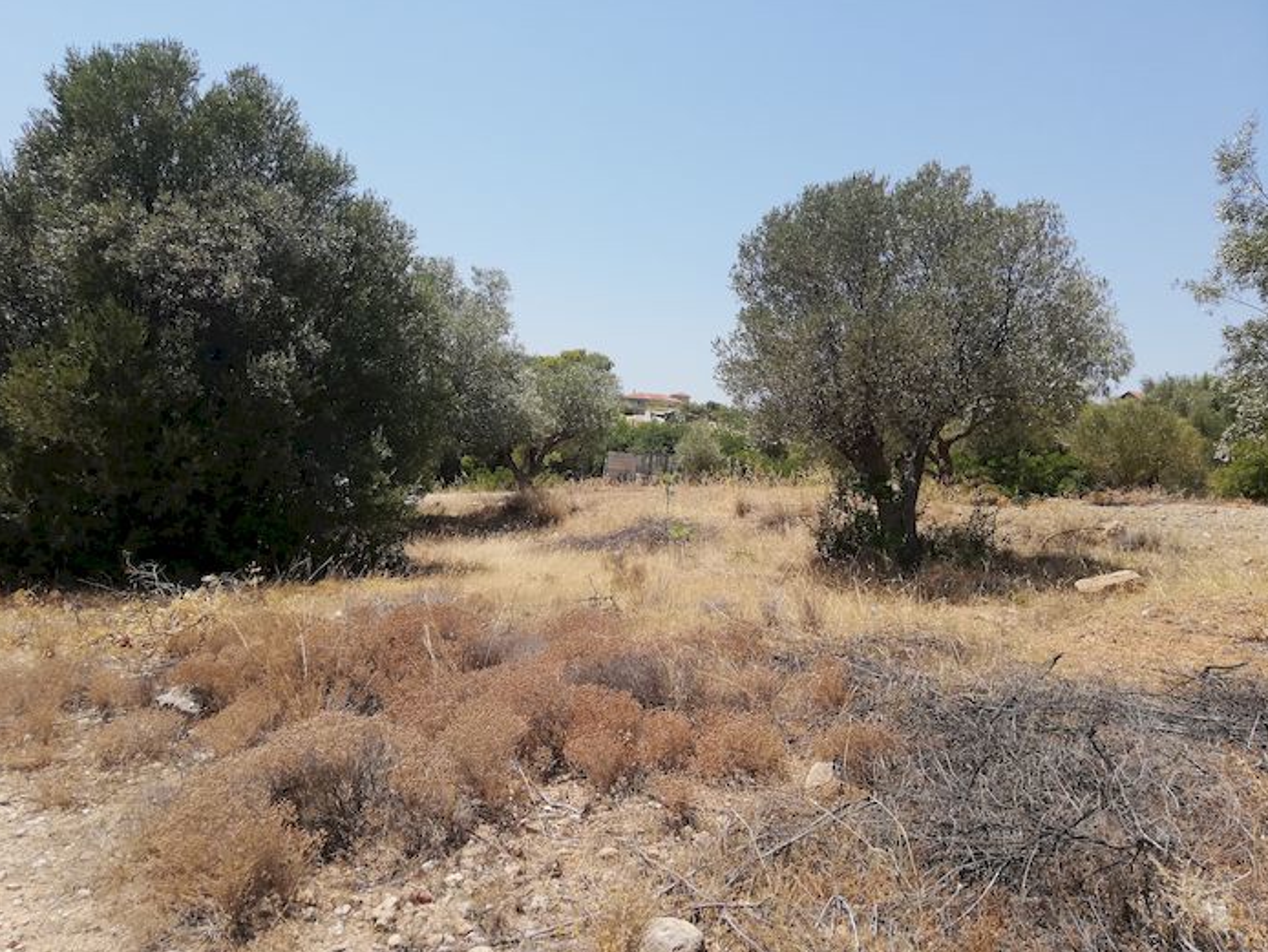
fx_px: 1026
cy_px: 482
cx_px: 623
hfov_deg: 63.4
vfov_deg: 49.8
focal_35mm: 28
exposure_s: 1/1036
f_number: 2.2
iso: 50
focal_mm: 3.81
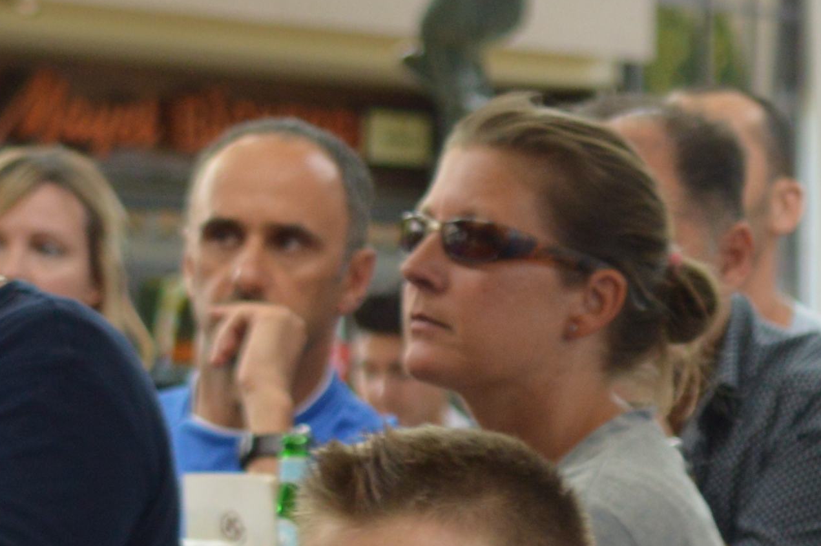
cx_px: 1572
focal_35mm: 390
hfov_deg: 5.2
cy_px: 778
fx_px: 8894
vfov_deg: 3.5
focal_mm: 55
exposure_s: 1/125
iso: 400
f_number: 4.5
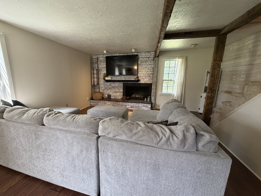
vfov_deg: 81.7
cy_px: 102
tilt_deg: -11.9
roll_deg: -0.9
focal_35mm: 15
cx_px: 122
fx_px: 113
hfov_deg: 98.0
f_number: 2.2
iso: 250
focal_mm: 2.22
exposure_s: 1/60
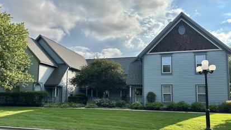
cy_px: 79
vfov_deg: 42.8
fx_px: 165
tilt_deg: +6.9
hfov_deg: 69.8
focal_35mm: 27
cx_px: 115
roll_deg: -0.5
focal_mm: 6.86
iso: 80
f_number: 1.78
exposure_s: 1/3861
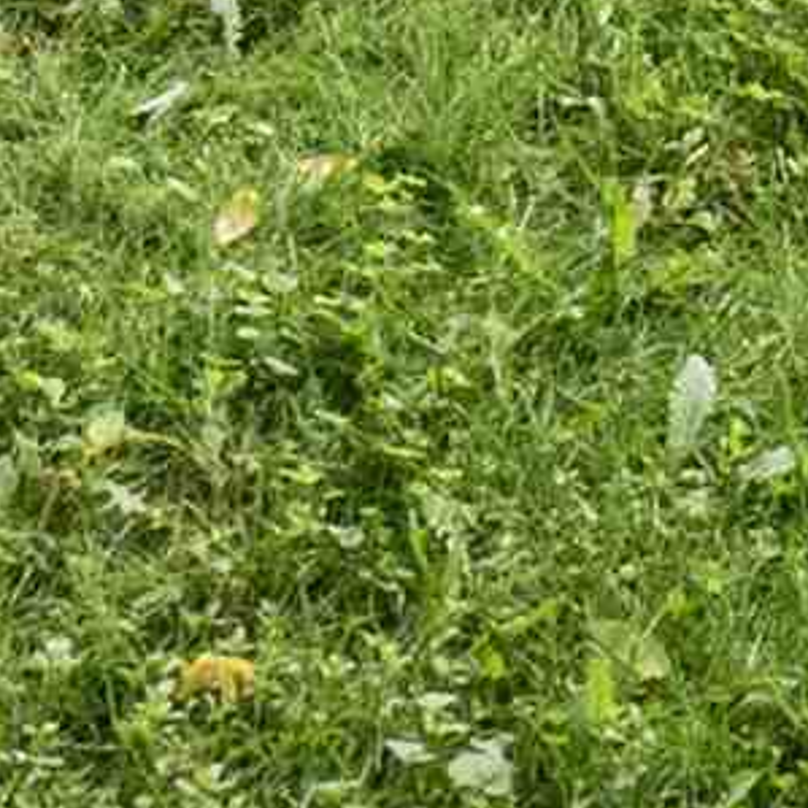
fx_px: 3829
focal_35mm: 145
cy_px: -1935
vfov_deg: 8.8
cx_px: 2324
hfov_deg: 9.7
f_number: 4.5
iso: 200
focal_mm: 8
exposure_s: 1/250
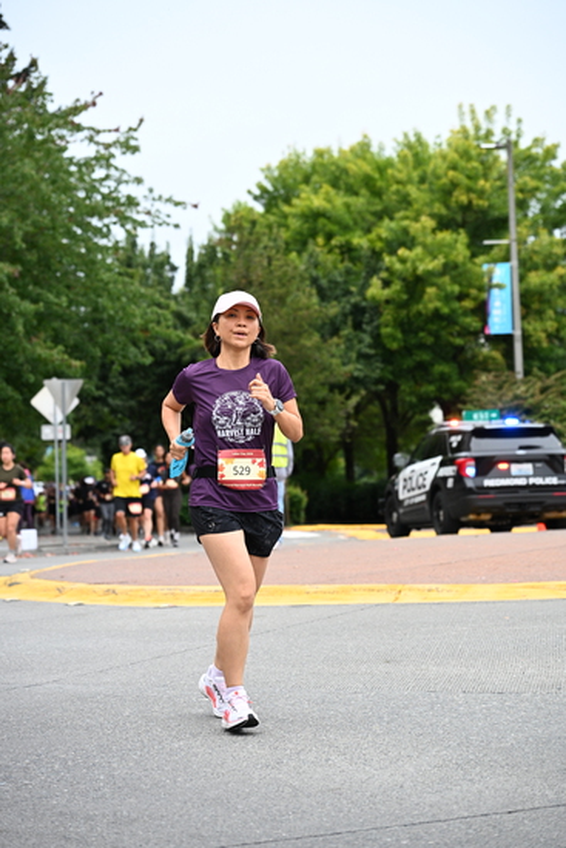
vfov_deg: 24.8
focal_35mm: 82
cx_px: 283
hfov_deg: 16.7
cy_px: 424
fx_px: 1932
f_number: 4
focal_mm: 82
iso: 1600
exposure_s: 1/800
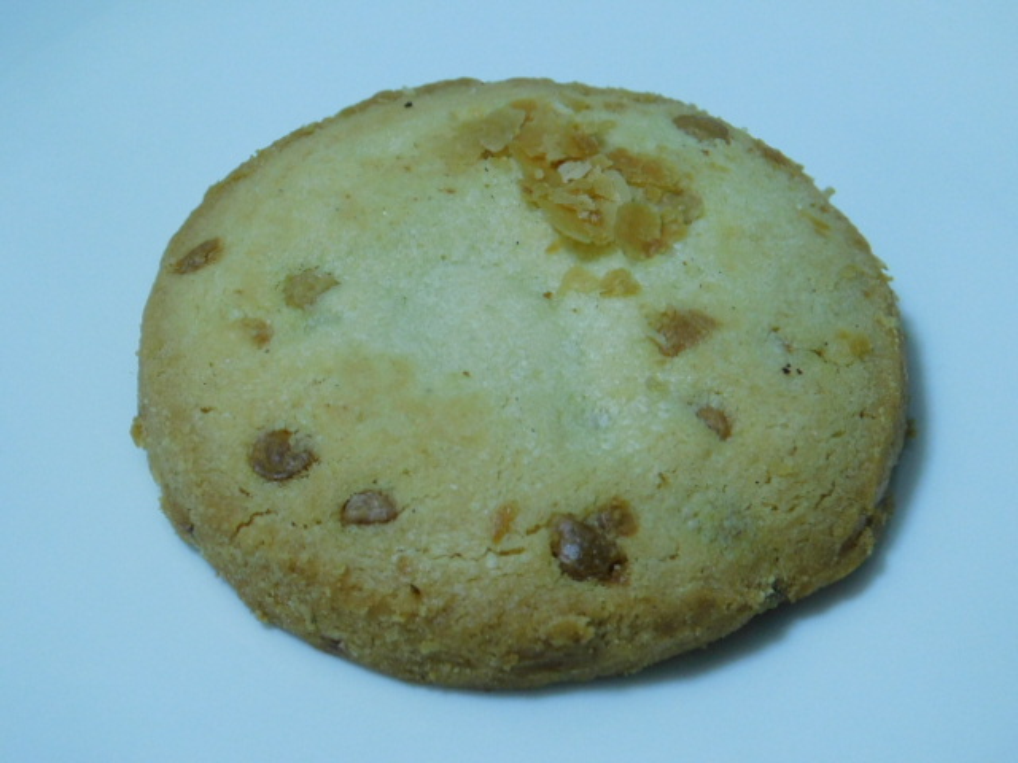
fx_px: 2353
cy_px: 382
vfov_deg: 18.4
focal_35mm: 80
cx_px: 509
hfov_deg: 24.4
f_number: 4.4
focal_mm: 14.2
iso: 360
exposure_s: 1/30
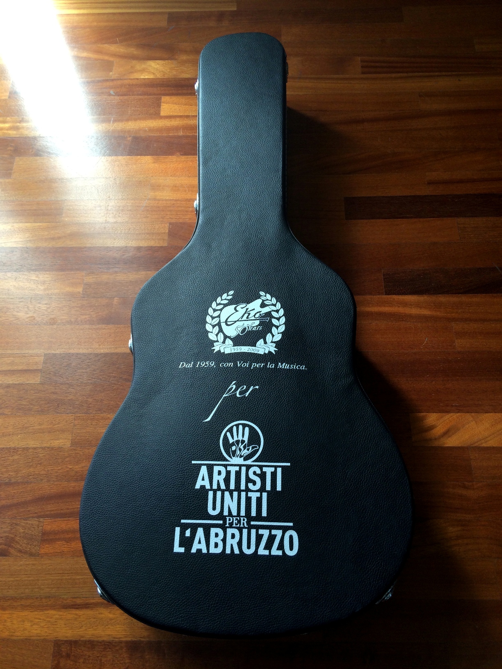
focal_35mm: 29
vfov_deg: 61.7
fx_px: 561
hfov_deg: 48.2
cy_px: 334
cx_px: 251
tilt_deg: -65.6
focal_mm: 4.15
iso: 64
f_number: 2.2
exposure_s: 1/120
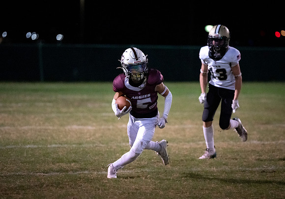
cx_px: 157
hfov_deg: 7.5
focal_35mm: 272
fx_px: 2181
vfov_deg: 5.2
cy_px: 117
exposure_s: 1/1000
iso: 12800
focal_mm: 200
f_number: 2.8
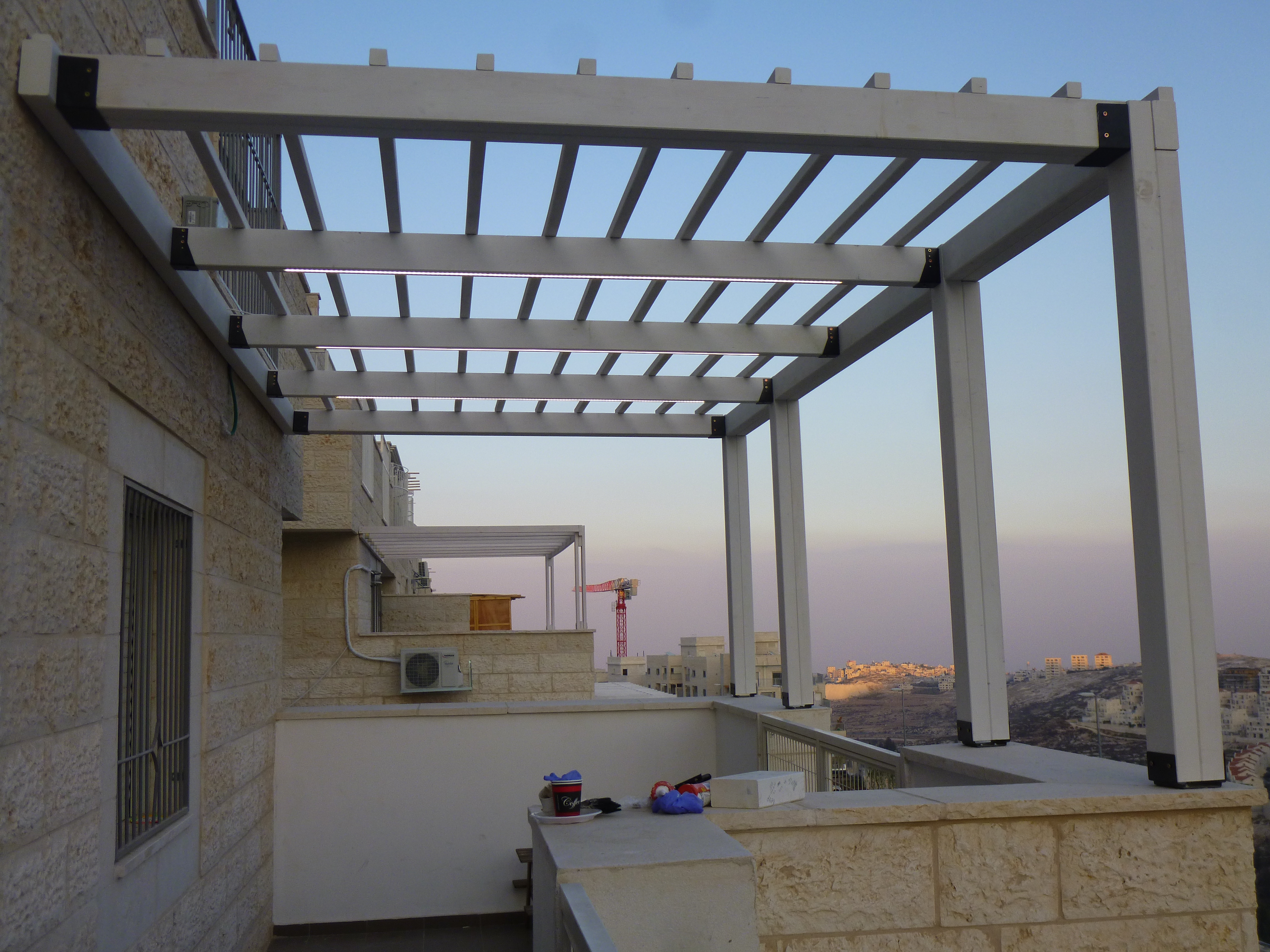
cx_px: 635
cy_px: 476
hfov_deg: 54.0
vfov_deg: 41.8
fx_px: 1247
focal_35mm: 34
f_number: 3.5
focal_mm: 6
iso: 100
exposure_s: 1/250
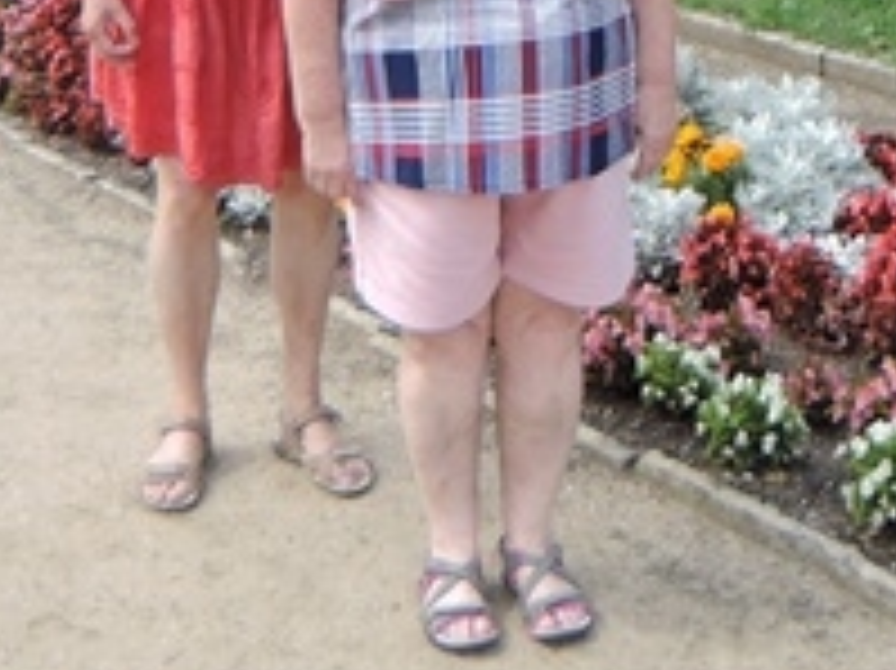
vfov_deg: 15.4
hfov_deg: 21.7
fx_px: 2328
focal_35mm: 90
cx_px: 563
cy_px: -270
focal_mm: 6
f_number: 2.8
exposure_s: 1/400
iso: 80
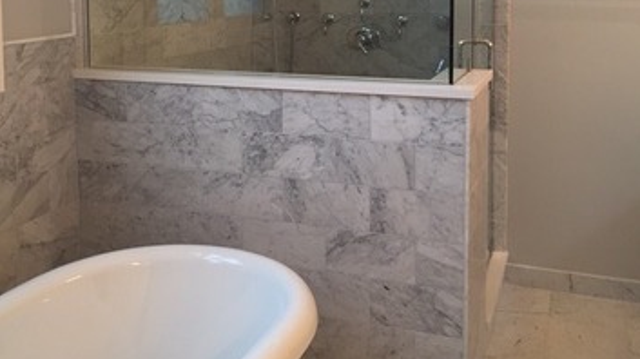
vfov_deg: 26.8
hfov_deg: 47.4
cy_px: 42
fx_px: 729
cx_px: 323
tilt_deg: -1.4
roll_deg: -0.4
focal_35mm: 43
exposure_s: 1/33
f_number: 2.2
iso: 100
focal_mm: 4.15
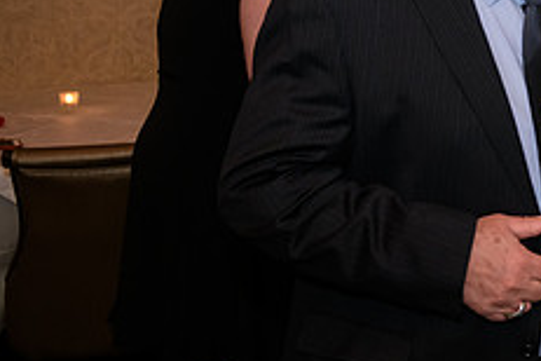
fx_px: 1172
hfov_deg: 23.6
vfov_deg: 17.1
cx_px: 656
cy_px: 4
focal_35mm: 78
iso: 1600
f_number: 3.2
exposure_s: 1/125
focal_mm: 31
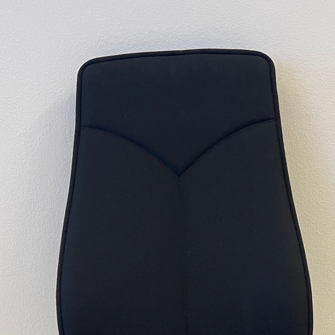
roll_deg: +2.2
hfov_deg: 27.3
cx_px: 184
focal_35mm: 63
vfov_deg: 23.7
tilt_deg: -22.0
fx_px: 690
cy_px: 449
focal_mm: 5.1
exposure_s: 1/50
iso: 80
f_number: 1.6
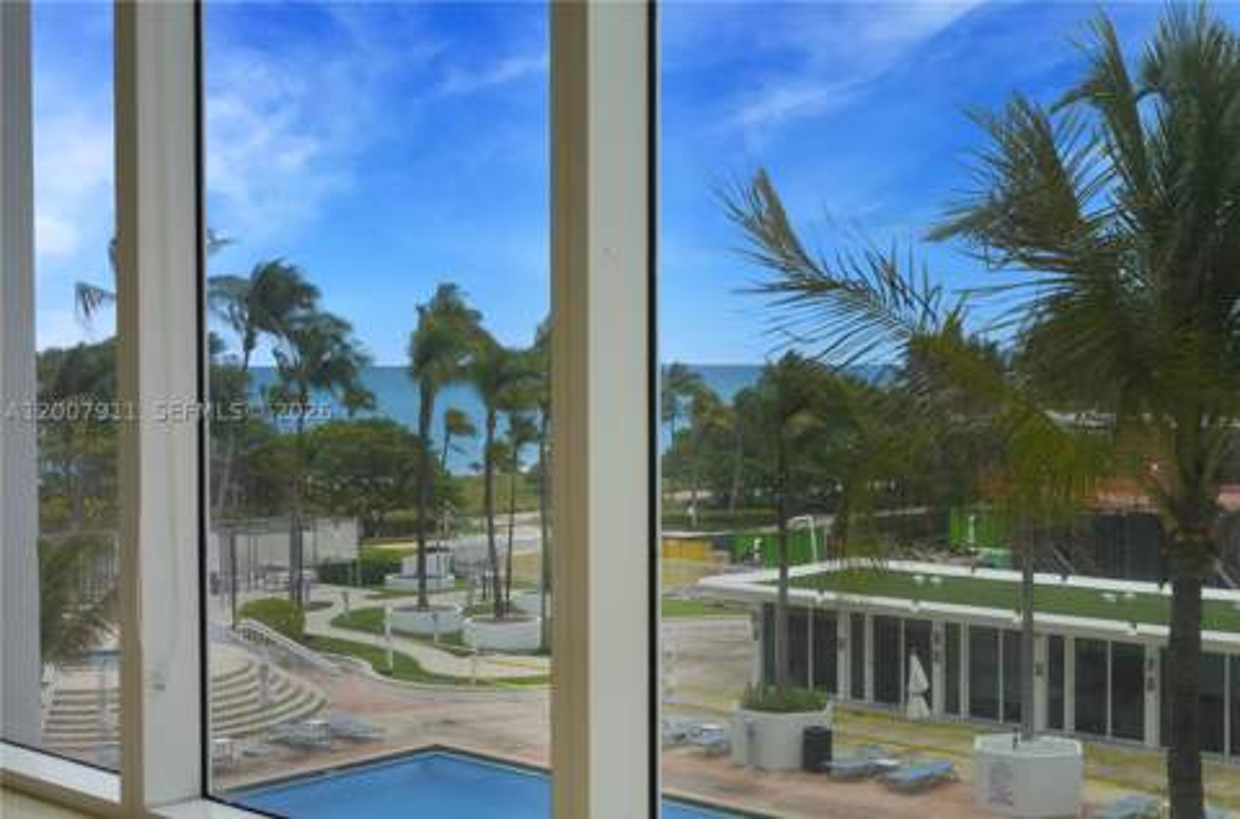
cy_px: 410
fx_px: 1717
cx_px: 620
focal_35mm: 50
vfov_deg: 26.8
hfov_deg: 39.7
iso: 640
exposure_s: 1/125
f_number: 13
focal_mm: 50
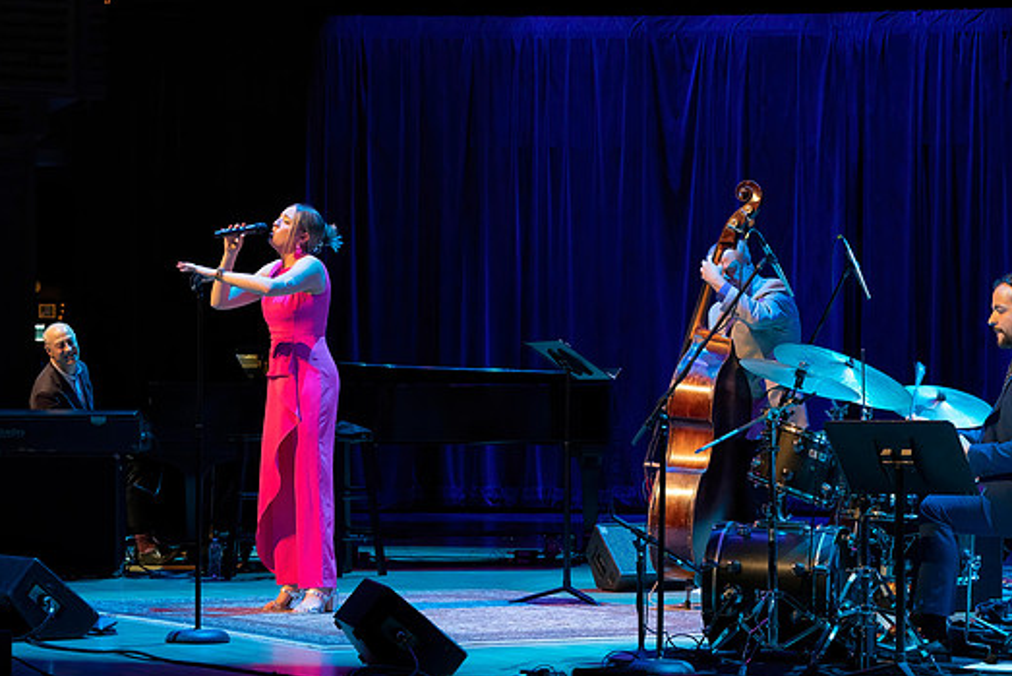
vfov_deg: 11.2
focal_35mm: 123
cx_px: 494
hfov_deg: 16.6
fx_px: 3458
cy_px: 321
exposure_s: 1/250
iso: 5000
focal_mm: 100
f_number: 7.1
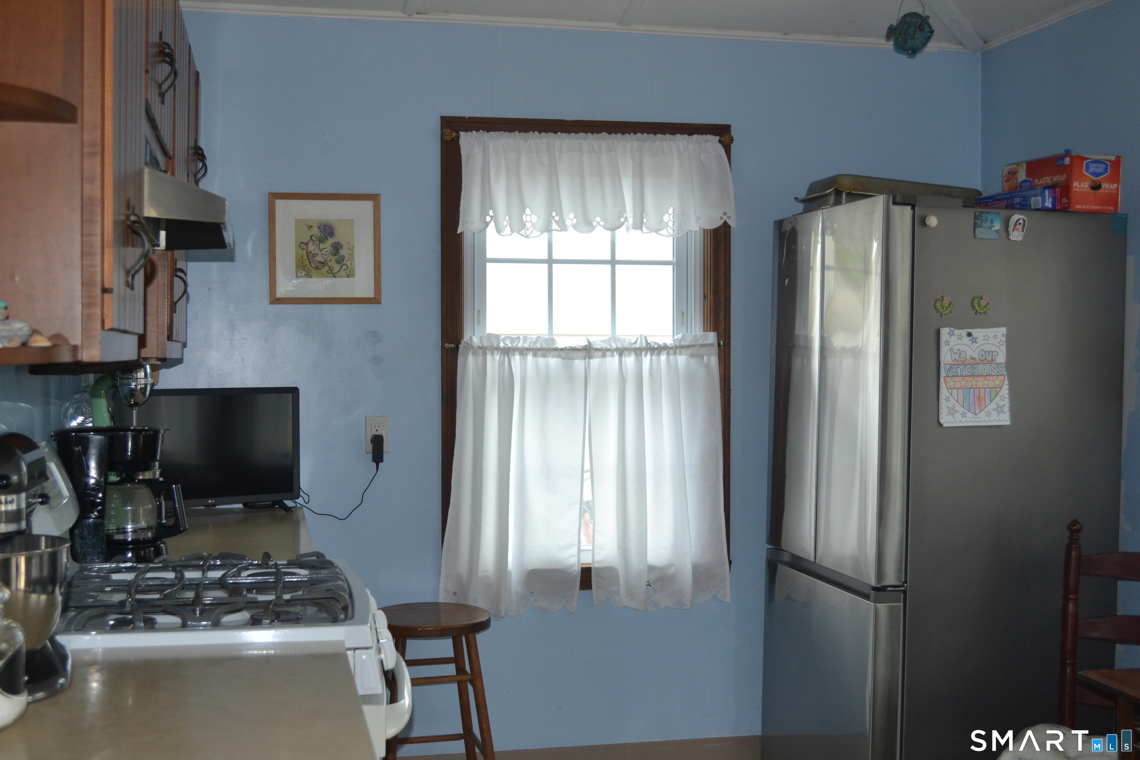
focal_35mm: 42
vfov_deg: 31.9
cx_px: 570
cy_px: 380
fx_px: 1330
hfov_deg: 46.4
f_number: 4.5
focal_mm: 28
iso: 400
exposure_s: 1/80
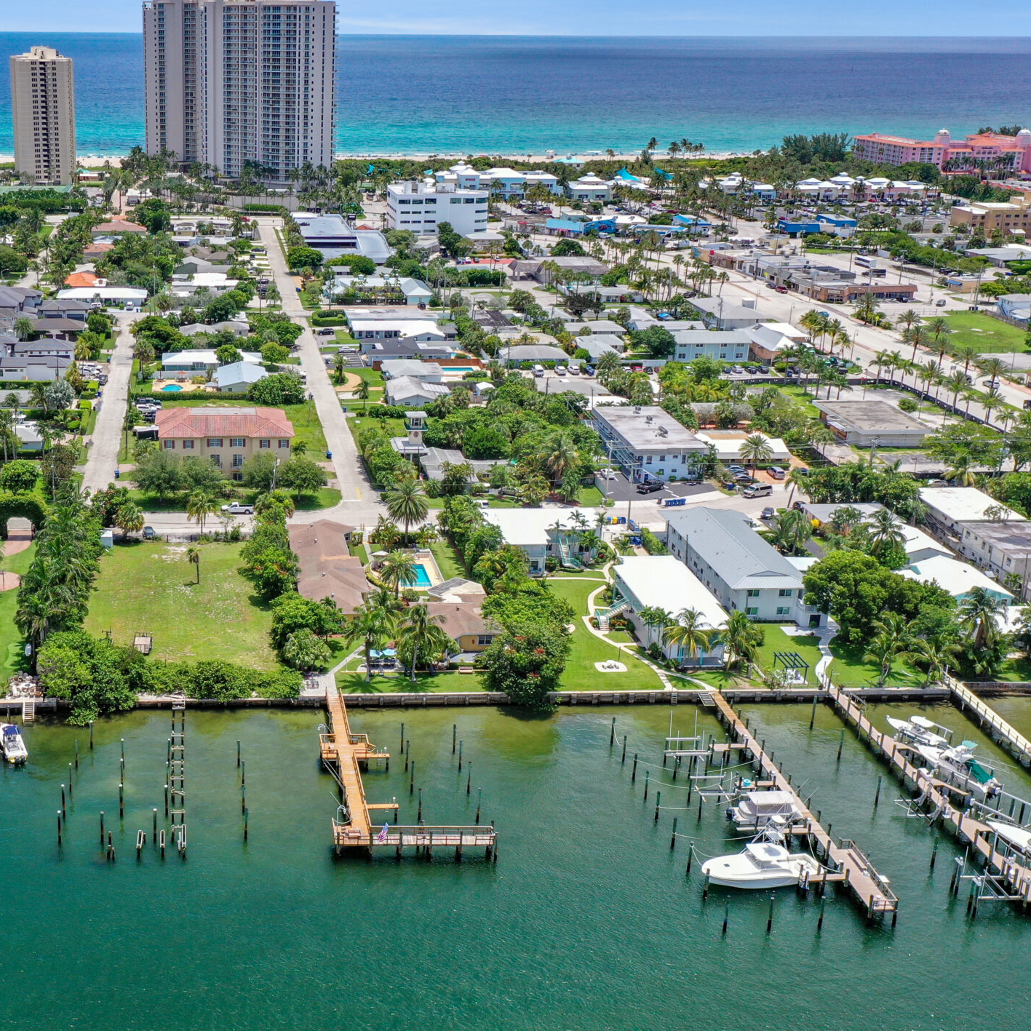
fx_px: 1449
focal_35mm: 43
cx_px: 266
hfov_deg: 38.2
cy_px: 525
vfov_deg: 39.2
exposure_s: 1/500
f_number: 5
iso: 100
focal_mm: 10.26
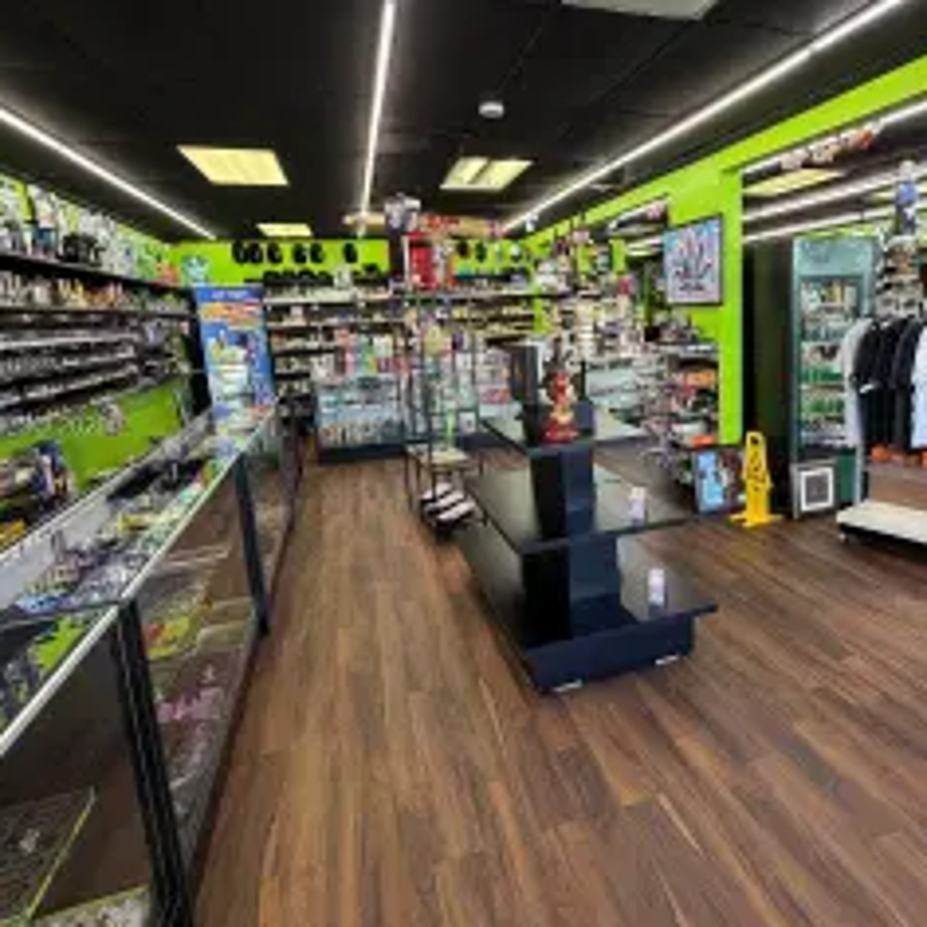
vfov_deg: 72.0
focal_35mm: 21
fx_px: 636
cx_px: 589
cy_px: 428
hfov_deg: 70.8
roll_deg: +3.0
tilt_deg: -10.9
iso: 250
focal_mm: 2.22
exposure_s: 1/120
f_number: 2.2
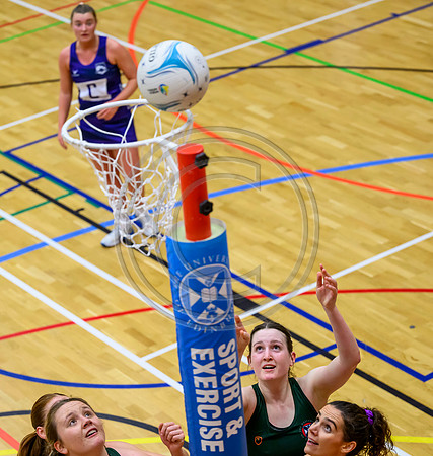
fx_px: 1693
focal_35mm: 116
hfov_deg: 14.6
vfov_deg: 15.4
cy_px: 228
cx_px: 196
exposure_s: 1/1000
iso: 4000
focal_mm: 89
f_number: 2.8
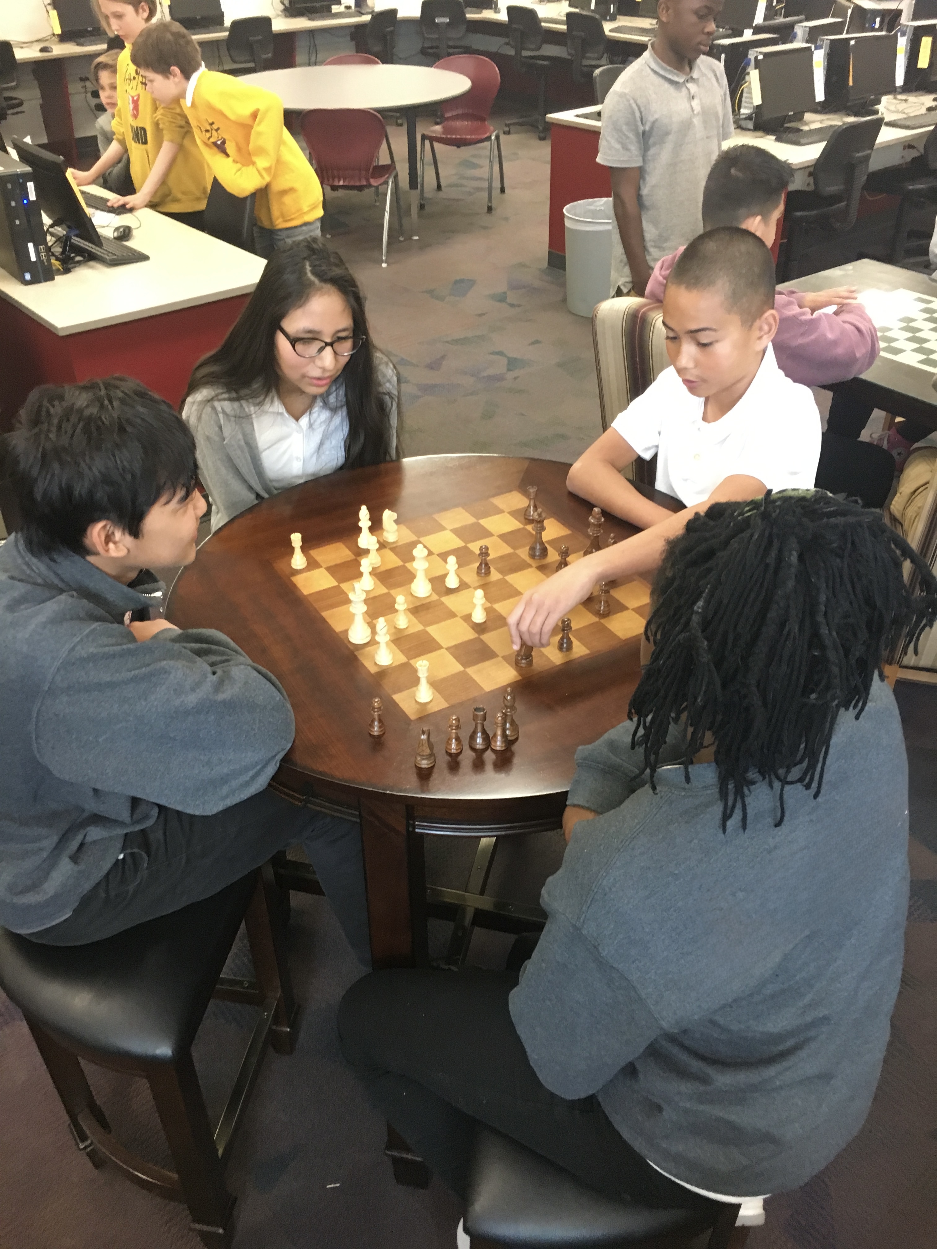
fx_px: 1047
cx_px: 468
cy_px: 624
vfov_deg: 61.7
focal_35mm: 29
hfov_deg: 48.2
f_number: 2.2
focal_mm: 4.15
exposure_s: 1/30
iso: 200
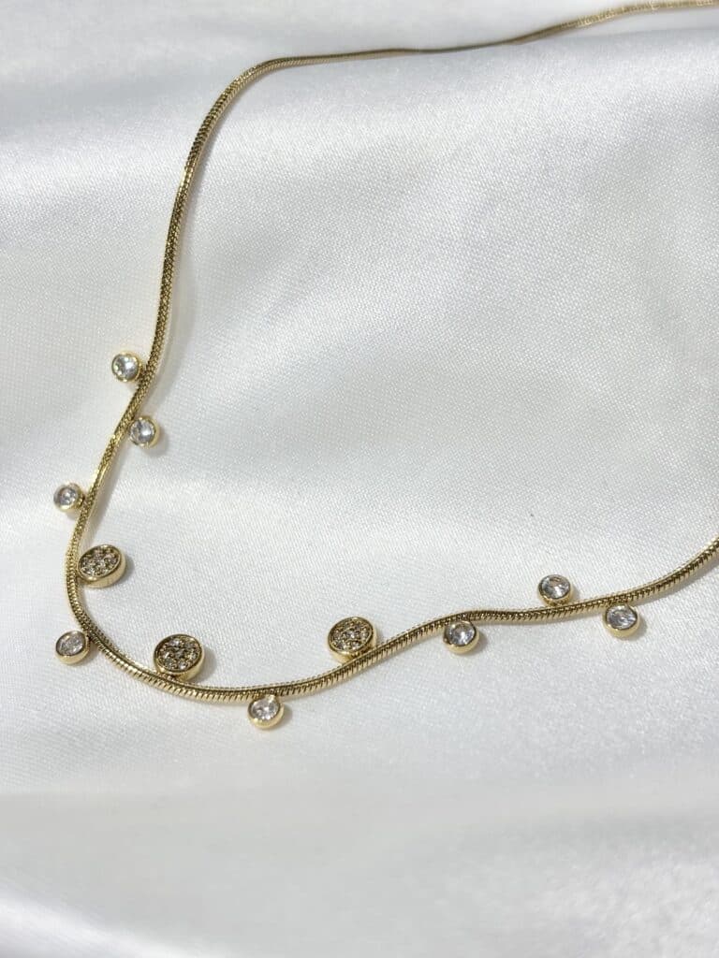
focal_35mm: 52
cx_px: 360
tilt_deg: -40.7
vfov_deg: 36.8
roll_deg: +12.9
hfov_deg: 28.0
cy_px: 479
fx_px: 1440
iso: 32
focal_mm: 5.96
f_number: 1.6
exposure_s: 1/410
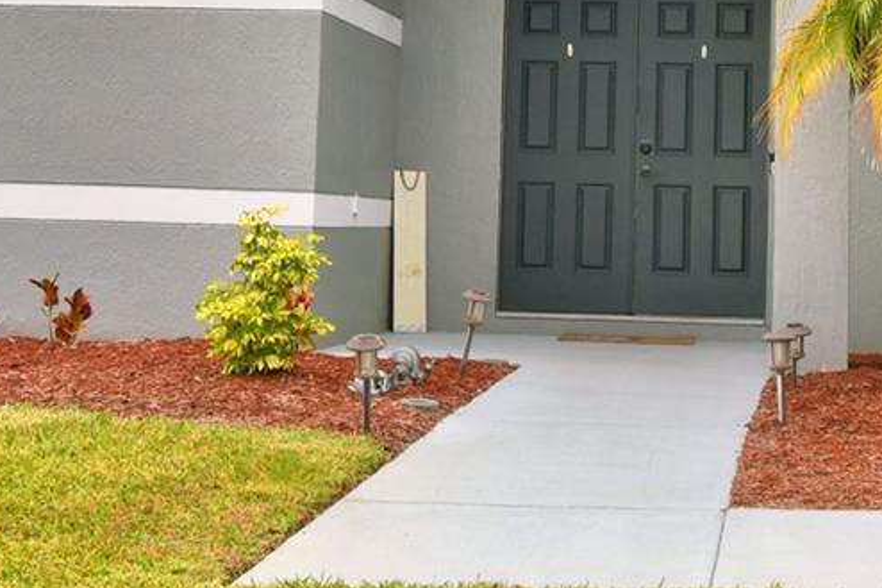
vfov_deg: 16.4
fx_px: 1984
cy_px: -30
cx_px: 603
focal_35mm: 81
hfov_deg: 24.9
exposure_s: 1/250
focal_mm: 17
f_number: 6.3
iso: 100
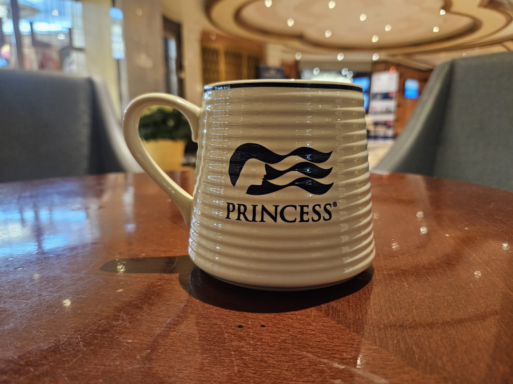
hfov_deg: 73.9
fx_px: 341
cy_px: 192
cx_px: 256
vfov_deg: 58.9
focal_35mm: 23
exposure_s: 1/40
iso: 640
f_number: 1.8
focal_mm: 5.4
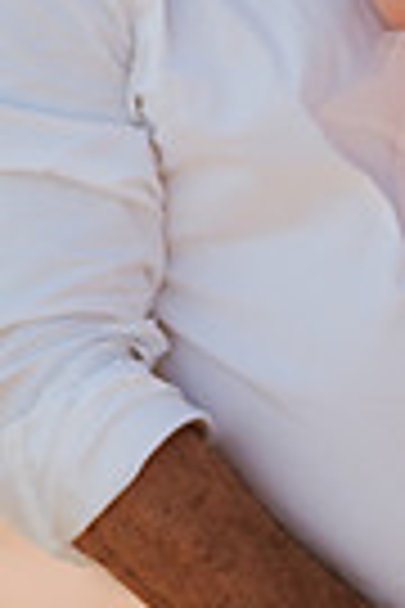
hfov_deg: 7.1
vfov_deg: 10.6
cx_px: 459
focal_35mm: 193
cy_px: 36
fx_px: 3257
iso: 100
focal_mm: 58
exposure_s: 1/4000
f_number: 1.4
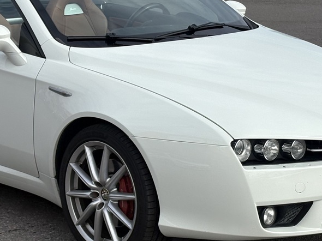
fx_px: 1181
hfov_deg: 15.5
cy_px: 107
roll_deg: +0.4
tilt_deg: -8.8
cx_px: 127
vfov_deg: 11.7
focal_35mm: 127
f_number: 1.6
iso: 32
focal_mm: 5.96
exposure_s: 1/4329
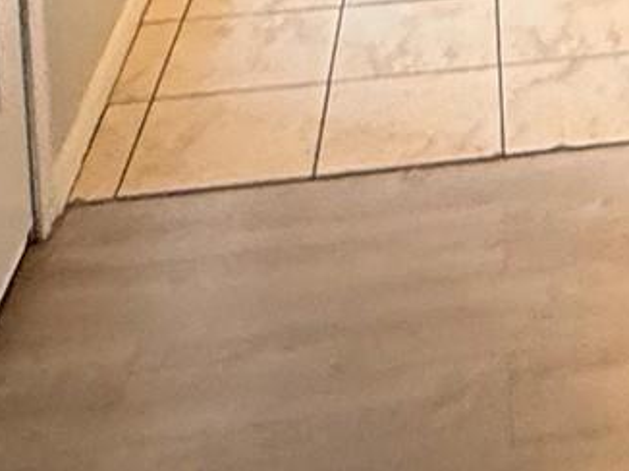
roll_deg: +0.0
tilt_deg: -4.5
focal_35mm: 88
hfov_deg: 20.5
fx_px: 1598
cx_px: 793
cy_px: -562
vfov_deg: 13.5
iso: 250
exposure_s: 1/60
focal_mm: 2.22
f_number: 2.2
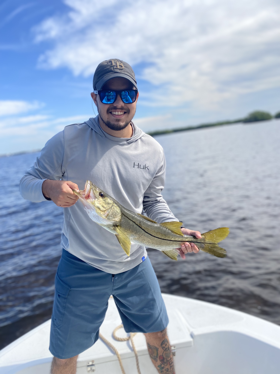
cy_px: 187
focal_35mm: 26
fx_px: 280
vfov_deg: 67.3
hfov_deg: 53.1
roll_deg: +7.3
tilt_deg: -6.7
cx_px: 140
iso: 32
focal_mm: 4.25
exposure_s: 1/2463
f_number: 1.8
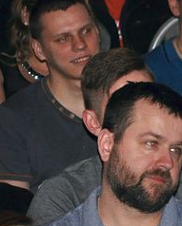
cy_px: 134
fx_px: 3539
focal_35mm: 527
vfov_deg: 3.7
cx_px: 380
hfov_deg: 2.9
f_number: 5.6
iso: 1000
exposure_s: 1/60
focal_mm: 105
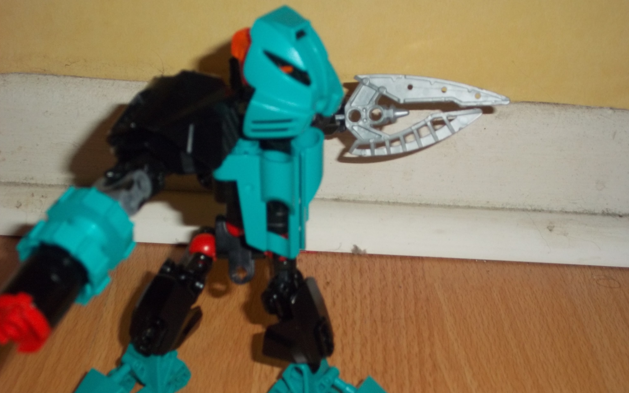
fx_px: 1046
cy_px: 233
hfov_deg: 33.5
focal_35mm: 61
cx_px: 314
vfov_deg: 21.3
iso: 160
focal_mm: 10.1
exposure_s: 1/40
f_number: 3.9
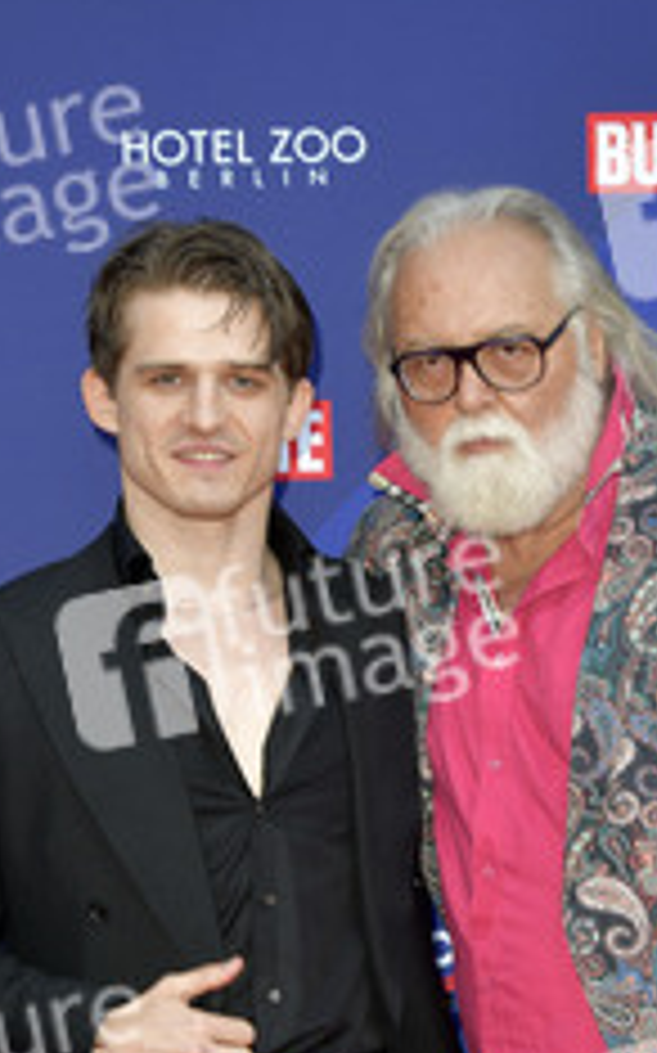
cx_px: 418
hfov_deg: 16.3
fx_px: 2295
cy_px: 868
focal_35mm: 80
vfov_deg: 25.3
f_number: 6.3
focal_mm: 46
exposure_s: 1/200
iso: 640
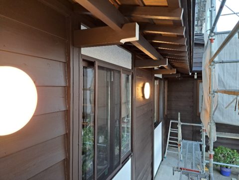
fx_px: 166
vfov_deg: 56.8
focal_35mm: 24
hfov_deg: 71.6
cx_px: 120
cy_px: 90
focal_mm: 5.23
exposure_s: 1/50
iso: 160
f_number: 1.8
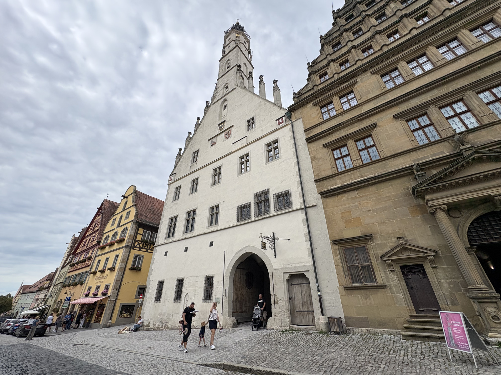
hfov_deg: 102.1
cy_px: 188
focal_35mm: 14
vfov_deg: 85.7
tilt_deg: +30.5
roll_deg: +1.7
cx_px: 250
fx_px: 203
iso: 50
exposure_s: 1/1217
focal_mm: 2.22
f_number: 2.2
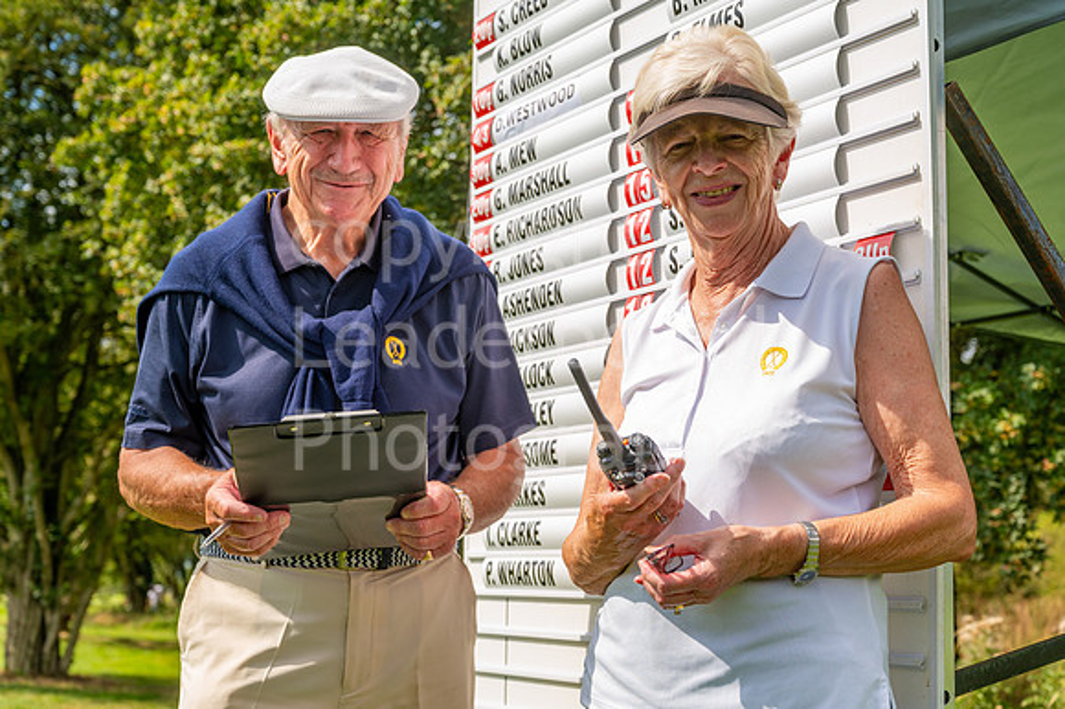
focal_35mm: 56
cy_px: 323
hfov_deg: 35.9
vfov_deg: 24.3
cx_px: 580
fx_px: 1644
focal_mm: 51
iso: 100
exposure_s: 1/500
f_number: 5.6
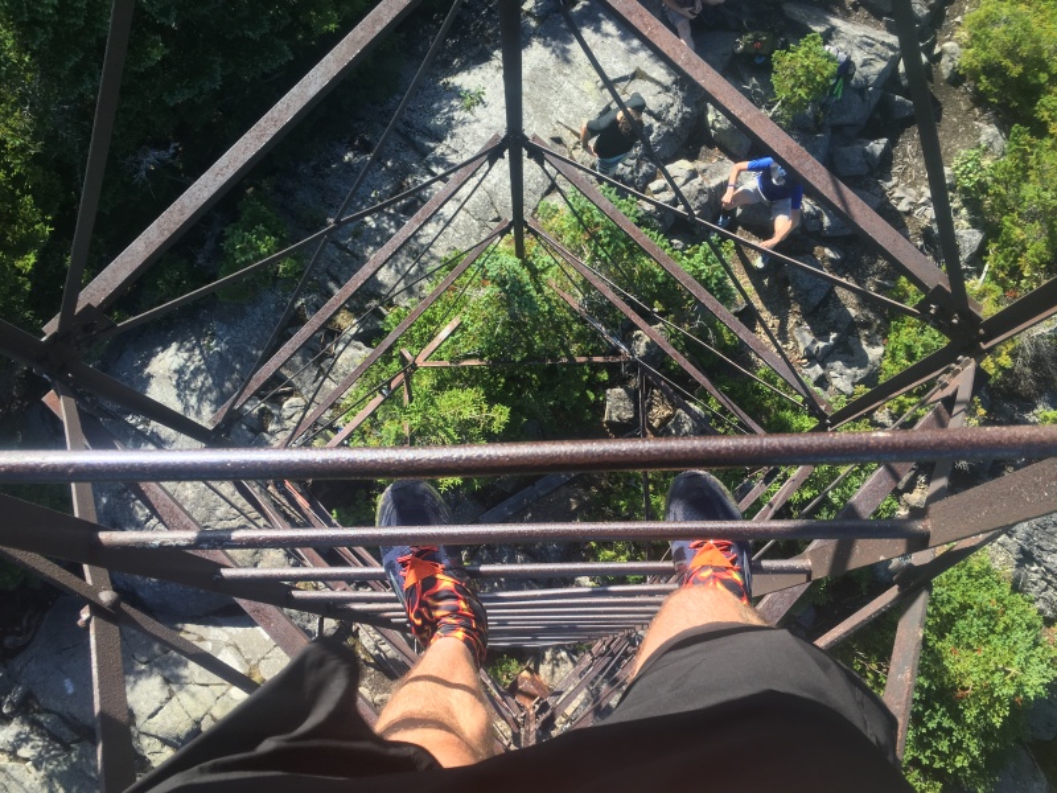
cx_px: 528
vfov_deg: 48.2
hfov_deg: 61.7
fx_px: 886
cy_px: 396
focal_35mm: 29
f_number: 2.2
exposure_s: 1/400
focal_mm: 4.15
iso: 25
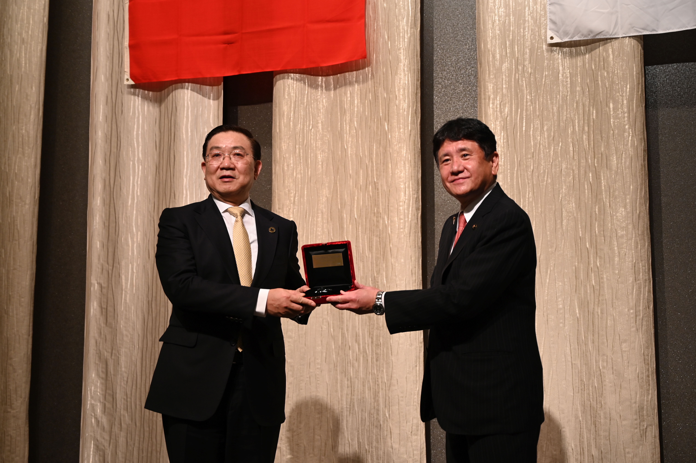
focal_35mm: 51
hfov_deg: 38.9
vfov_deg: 26.4
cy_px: 232
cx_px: 348
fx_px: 985
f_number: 4
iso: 1000
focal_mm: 51
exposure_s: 1/125
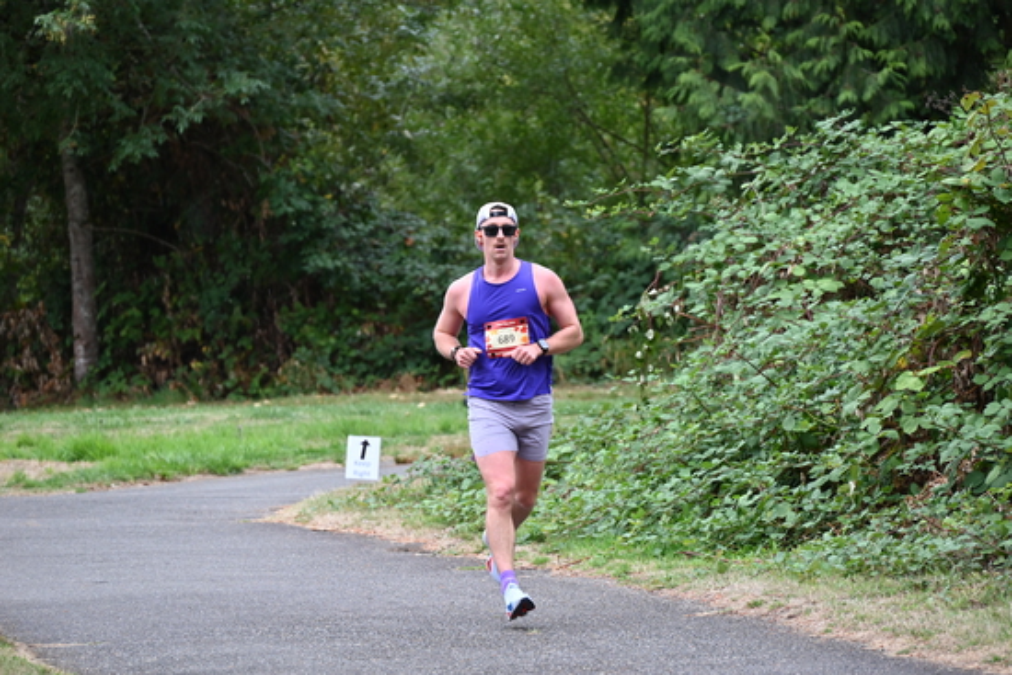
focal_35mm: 200
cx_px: 506
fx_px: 5623
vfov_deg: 6.9
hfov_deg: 10.3
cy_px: 338
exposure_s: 1/250
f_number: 6.3
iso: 1100
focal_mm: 200
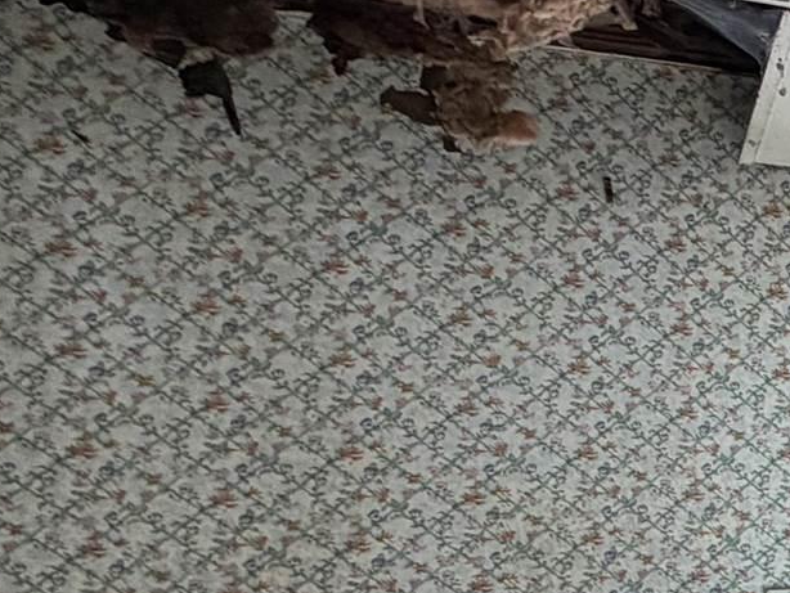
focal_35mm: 70
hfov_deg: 15.8
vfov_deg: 20.4
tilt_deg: -4.5
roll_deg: +0.6
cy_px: 592
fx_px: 1598
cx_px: 1833
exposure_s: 1/121
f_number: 2.2
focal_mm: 2.22
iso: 64
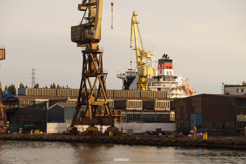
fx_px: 922
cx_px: 123
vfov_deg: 10.1
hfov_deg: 15.2
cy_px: 82
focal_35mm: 135
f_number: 6.3
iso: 100
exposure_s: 1/200
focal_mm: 90
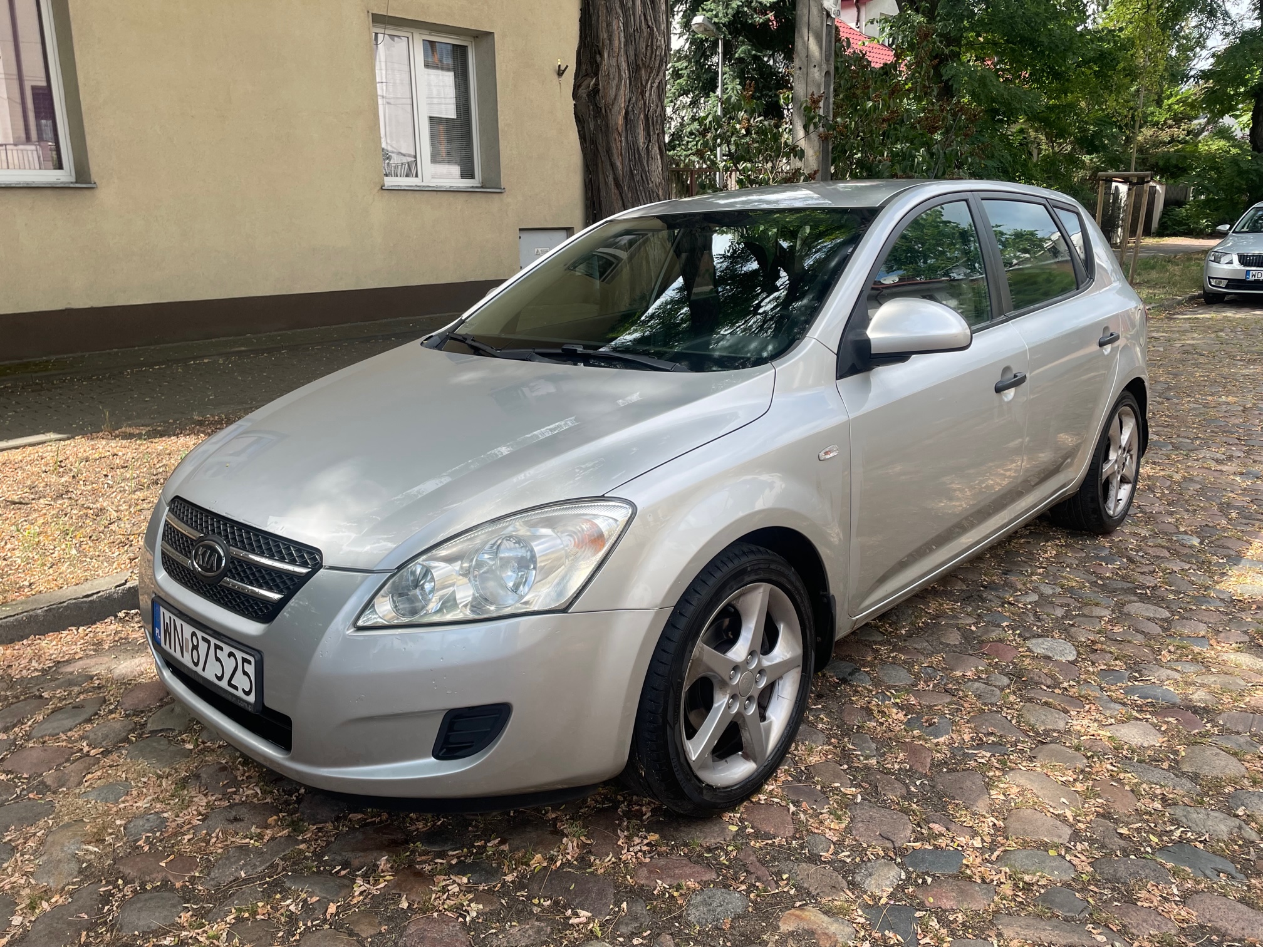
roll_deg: +1.2
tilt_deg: -13.5
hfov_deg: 67.3
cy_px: 474
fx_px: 949
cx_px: 632
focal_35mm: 26
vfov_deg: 53.1
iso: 32
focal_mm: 4.2
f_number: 1.6
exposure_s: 1/1135
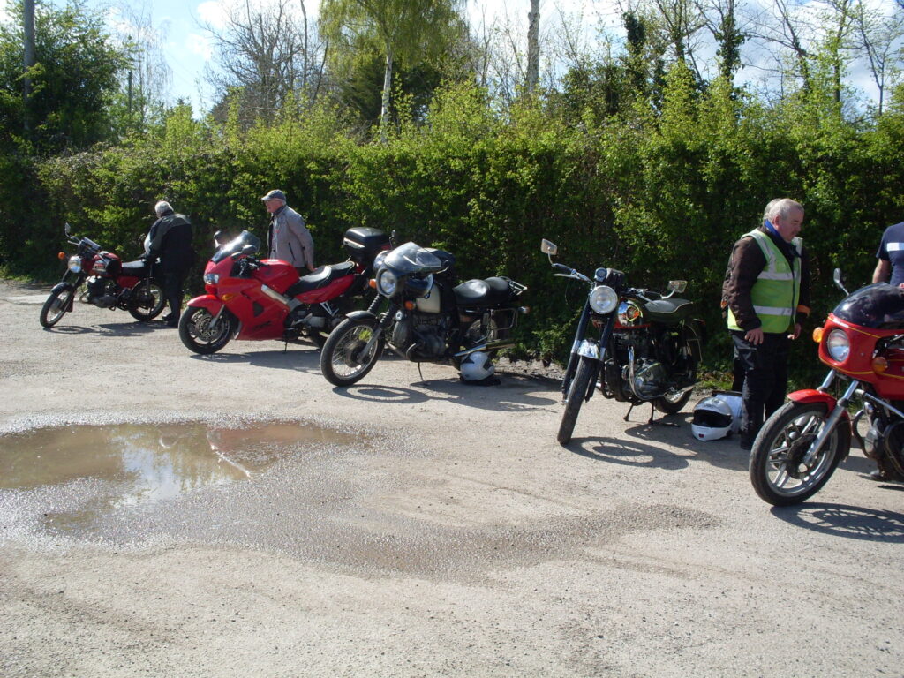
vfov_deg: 37.7
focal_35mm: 38
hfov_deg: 49.0
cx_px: 452
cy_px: 339
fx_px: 992
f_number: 8.4
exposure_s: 1/180
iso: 80
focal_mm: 6.3
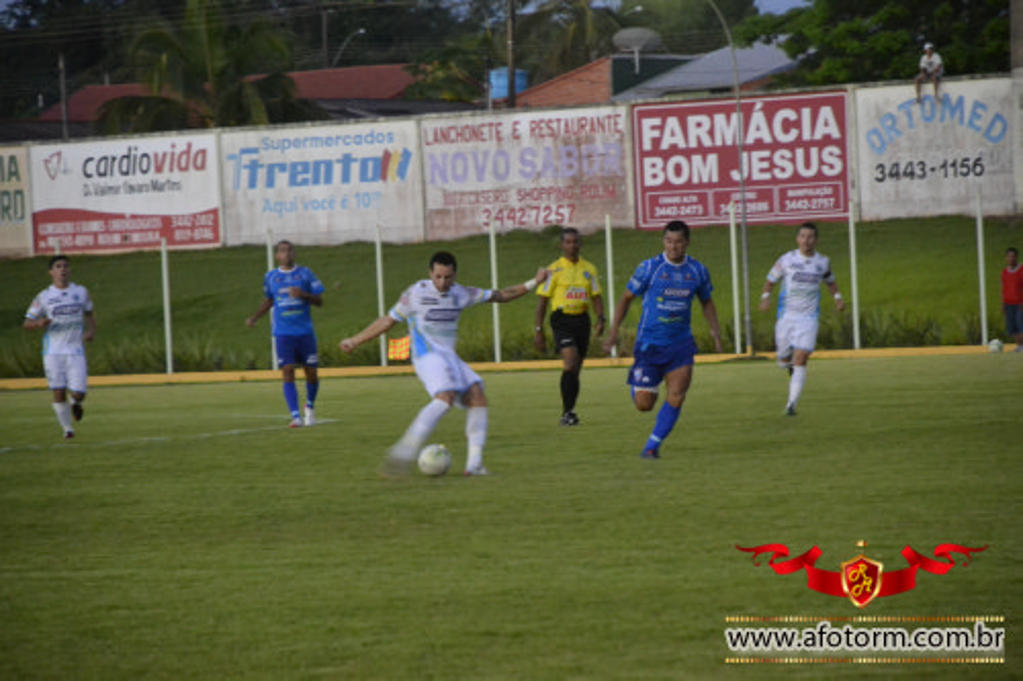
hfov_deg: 10.2
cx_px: 512
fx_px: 5752
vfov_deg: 6.8
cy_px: 340
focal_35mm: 202
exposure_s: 1/80
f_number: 5.6
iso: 3200
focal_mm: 135
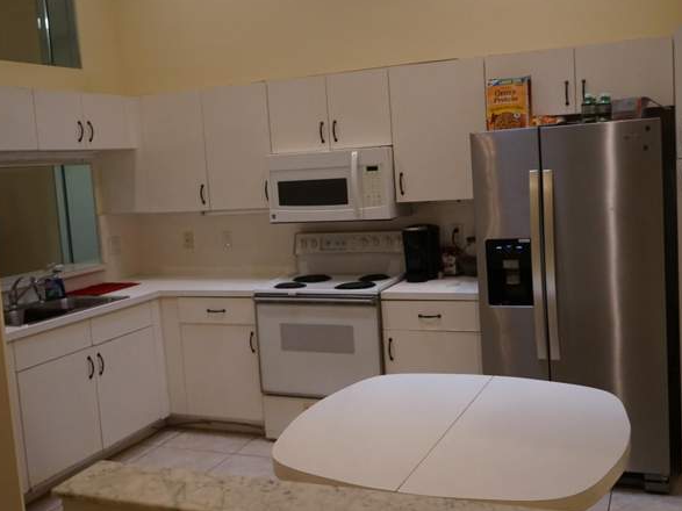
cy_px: 247
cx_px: 344
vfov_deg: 37.7
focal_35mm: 38
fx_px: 749
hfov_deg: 49.0
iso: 2000
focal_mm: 29
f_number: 3.5
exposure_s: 1/160
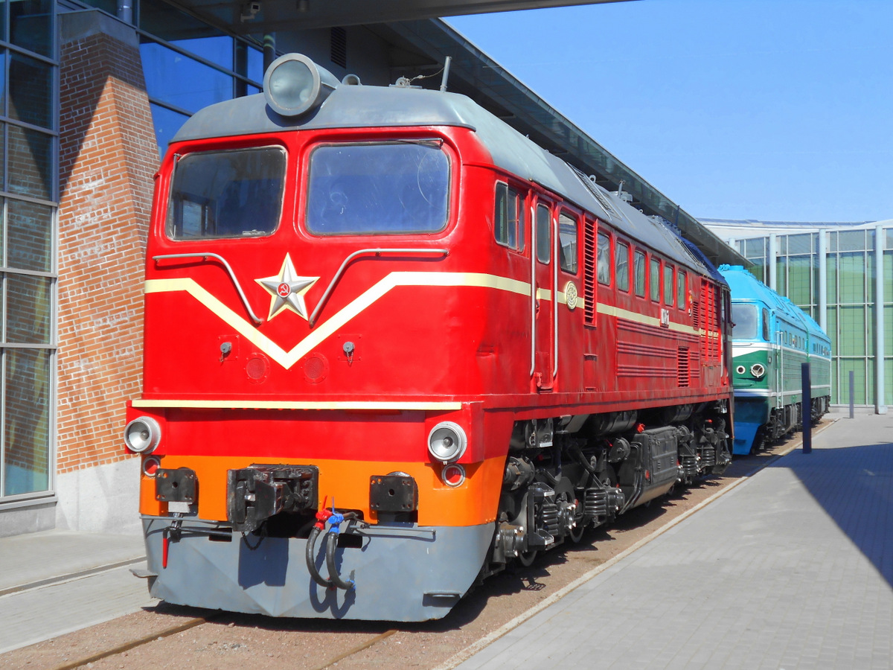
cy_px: 335
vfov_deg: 29.1
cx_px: 446
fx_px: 1290
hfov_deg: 38.2
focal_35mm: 50
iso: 80
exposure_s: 1/500
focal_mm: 8.8
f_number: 4.5
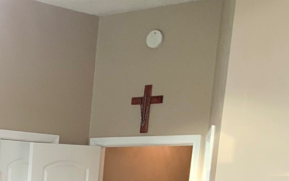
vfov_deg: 12.6
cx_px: -144
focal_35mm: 94
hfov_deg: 19.3
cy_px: 331
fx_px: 740
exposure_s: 1/60
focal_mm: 3
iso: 125
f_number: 1.8
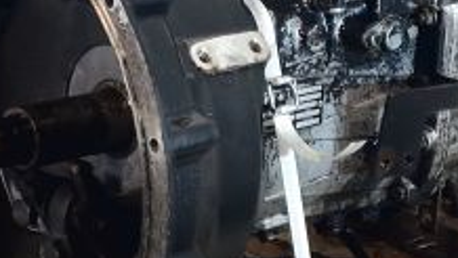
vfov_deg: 17.5
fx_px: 839
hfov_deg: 30.5
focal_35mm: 69
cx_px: 271
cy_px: 86
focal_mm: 6.4
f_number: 1.8
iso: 50
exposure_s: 1/50
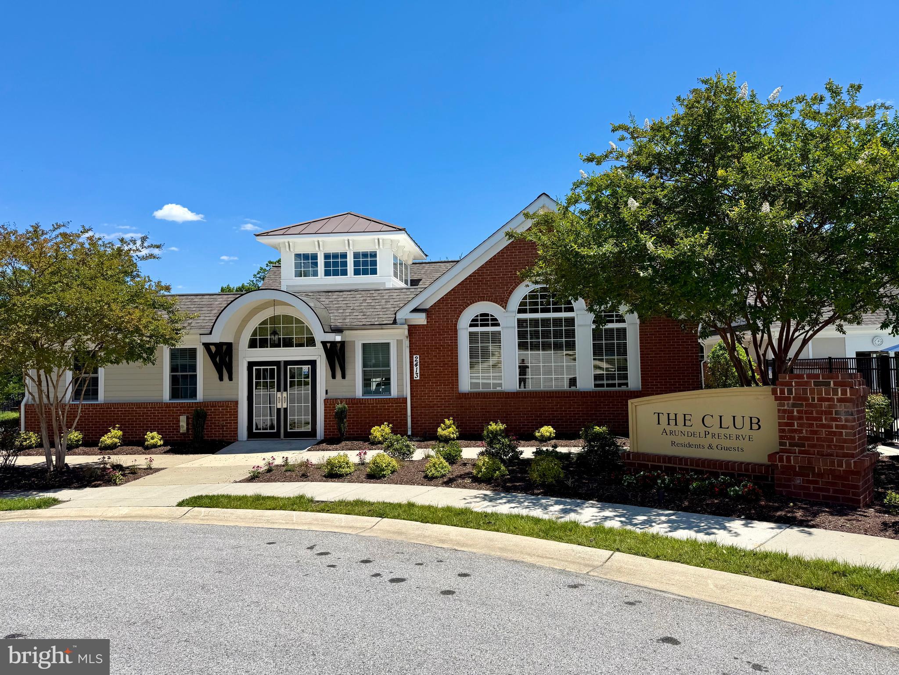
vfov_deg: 56.8
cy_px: 338
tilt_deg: +3.4
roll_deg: +1.4
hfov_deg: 71.6
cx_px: 450
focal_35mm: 24
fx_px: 623
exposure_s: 1/5319
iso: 80
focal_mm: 6.76
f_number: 1.78
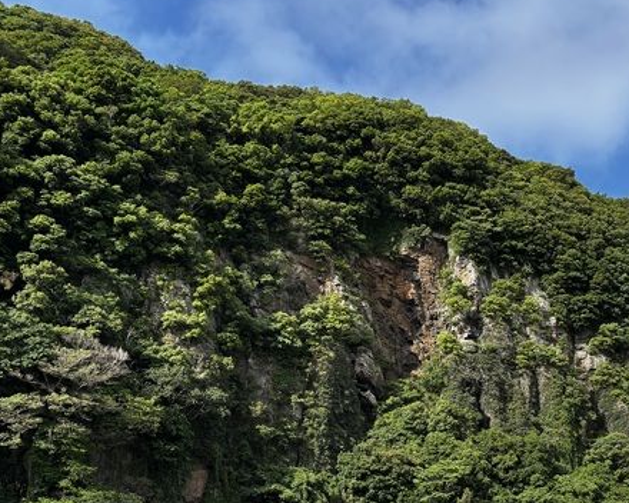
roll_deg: +1.3
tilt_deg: +13.4
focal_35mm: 47
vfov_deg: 31.4
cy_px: 392
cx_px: 421
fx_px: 875
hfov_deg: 39.1
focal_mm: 5.96
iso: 50
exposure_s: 1/1311
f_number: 1.6
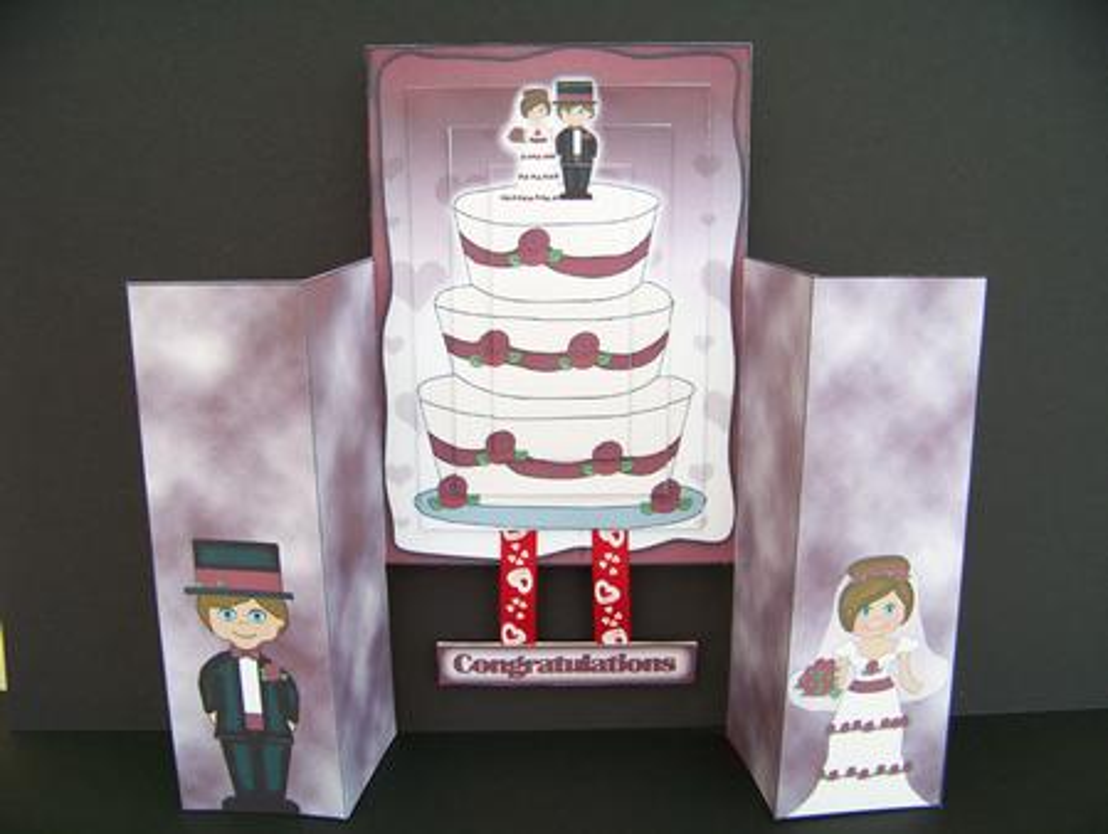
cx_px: 554
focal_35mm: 36
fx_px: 1154
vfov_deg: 39.7
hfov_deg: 51.3
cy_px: 417
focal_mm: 5.85
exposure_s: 1/50
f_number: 2.8
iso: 68
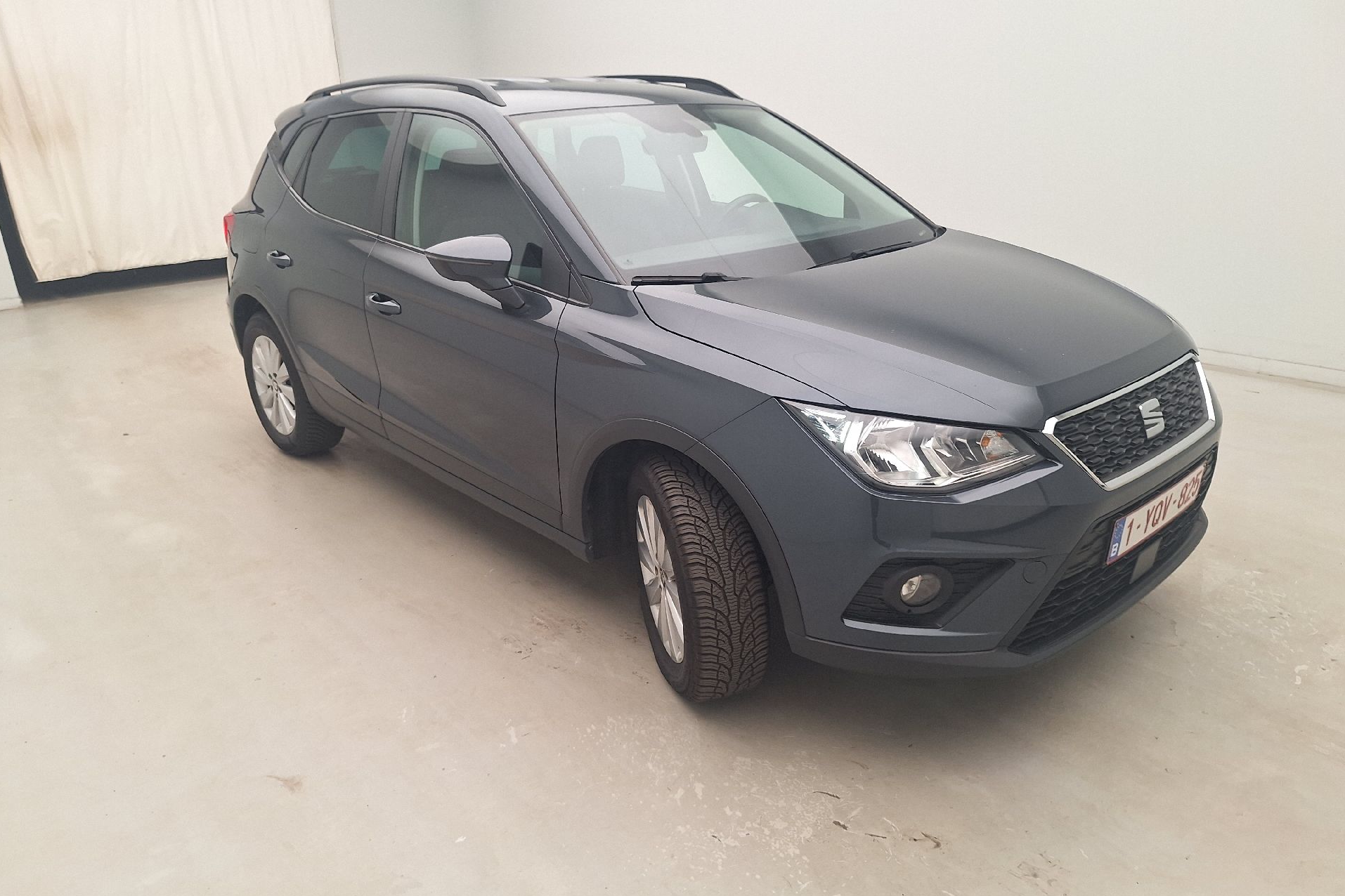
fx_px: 897
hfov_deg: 73.7
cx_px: 672
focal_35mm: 24
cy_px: 472
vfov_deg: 53.1
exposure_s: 1/100
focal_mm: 5.54
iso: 50
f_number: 1.8
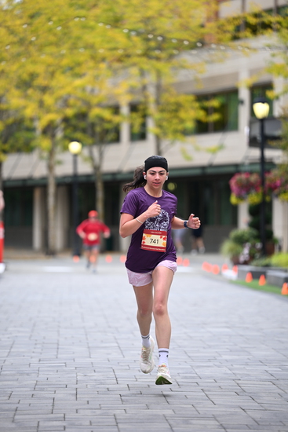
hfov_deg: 8.3
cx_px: 144
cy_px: 216
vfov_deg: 12.4
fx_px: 1979
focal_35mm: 165
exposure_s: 1/1600
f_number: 2.8
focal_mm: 165
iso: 640
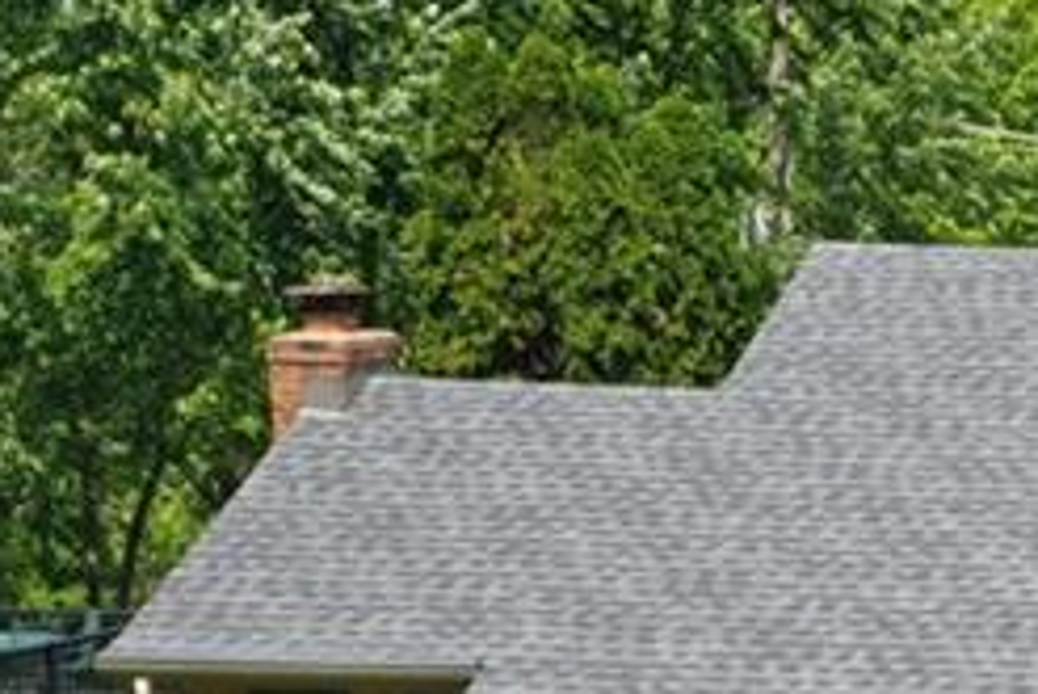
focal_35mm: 116
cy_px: 896
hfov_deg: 16.0
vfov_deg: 11.5
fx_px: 3346
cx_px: 1597
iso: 100
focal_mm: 10.26
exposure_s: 1/80
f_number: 4
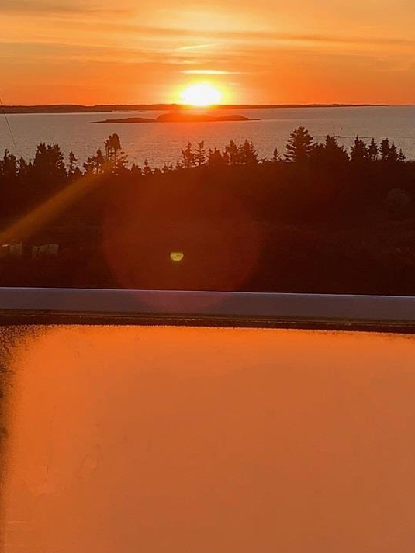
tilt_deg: -2.6
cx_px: 190
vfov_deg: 23.2
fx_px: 1342
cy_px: 192
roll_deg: +1.3
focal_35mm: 84
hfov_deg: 17.6
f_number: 1.8
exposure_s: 1/664
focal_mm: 4.25
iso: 25
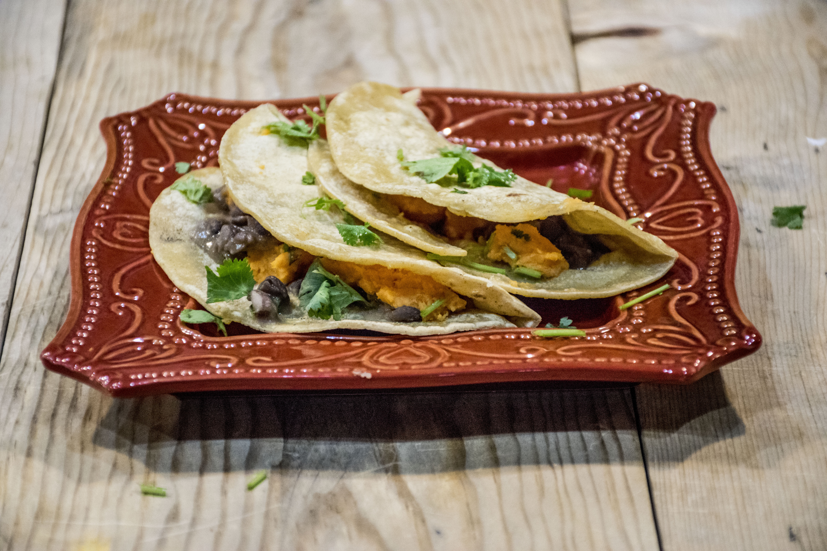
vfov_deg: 9.6
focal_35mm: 142
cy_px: 276
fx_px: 3273
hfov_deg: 14.4
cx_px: 414
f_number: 5.3
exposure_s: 1/125
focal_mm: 95
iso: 3600
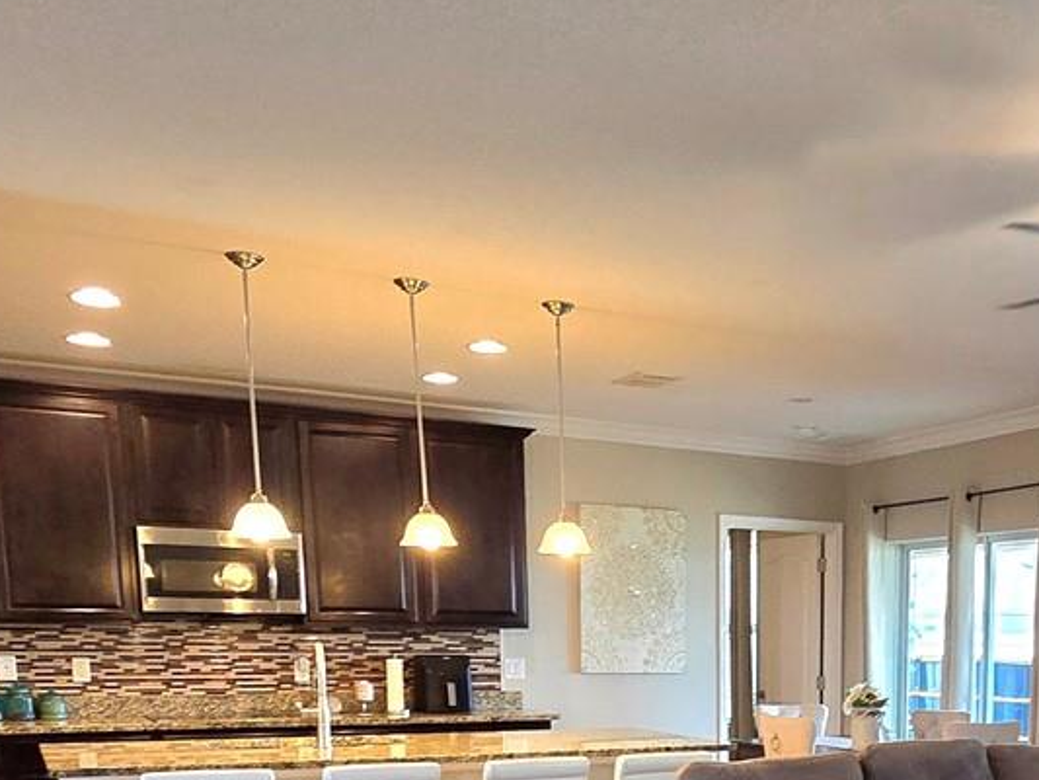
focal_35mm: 39
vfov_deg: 31.9
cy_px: 889
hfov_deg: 46.1
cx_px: 784
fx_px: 1171
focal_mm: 2.2
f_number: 2.2
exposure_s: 1/60.2
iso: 125
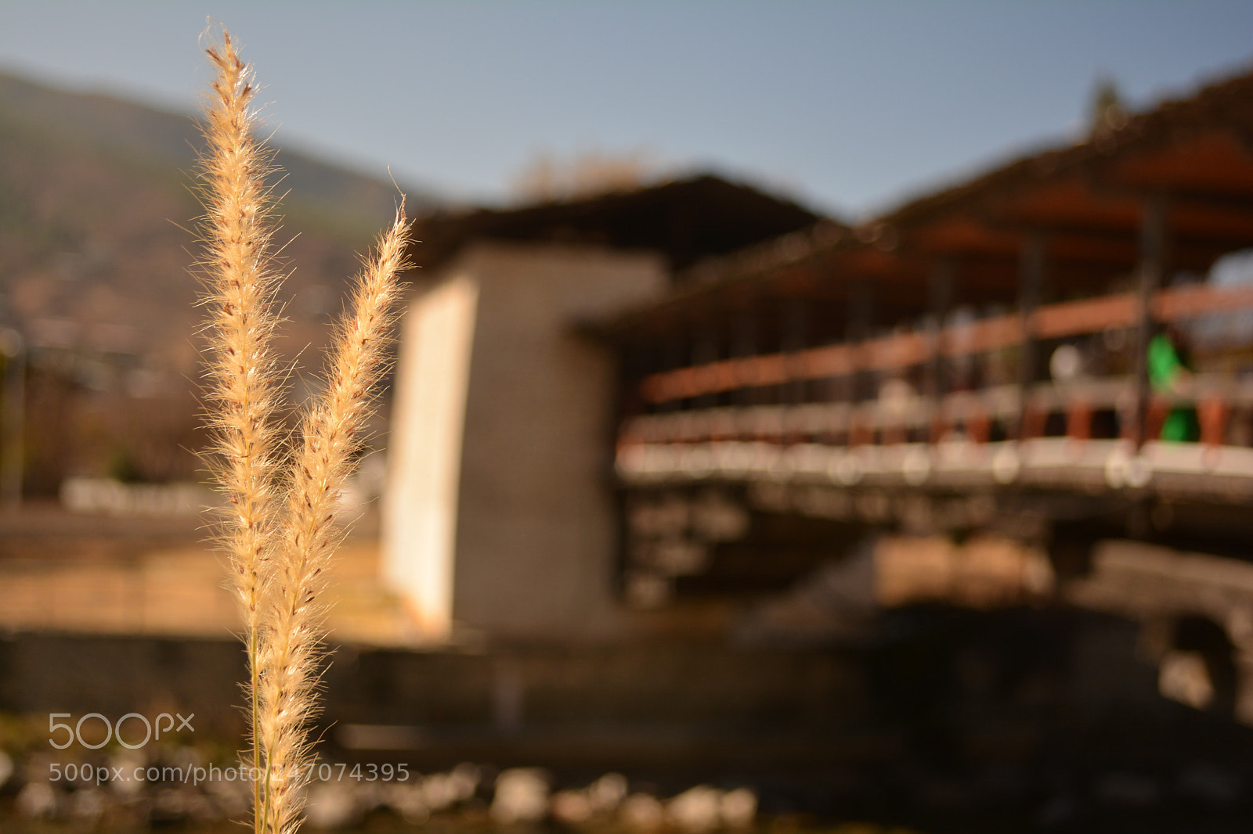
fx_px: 1566
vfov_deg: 29.9
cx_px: 626
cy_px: 417
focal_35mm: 45
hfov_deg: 43.6
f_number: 4.5
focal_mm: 30
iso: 160
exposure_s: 1/1250
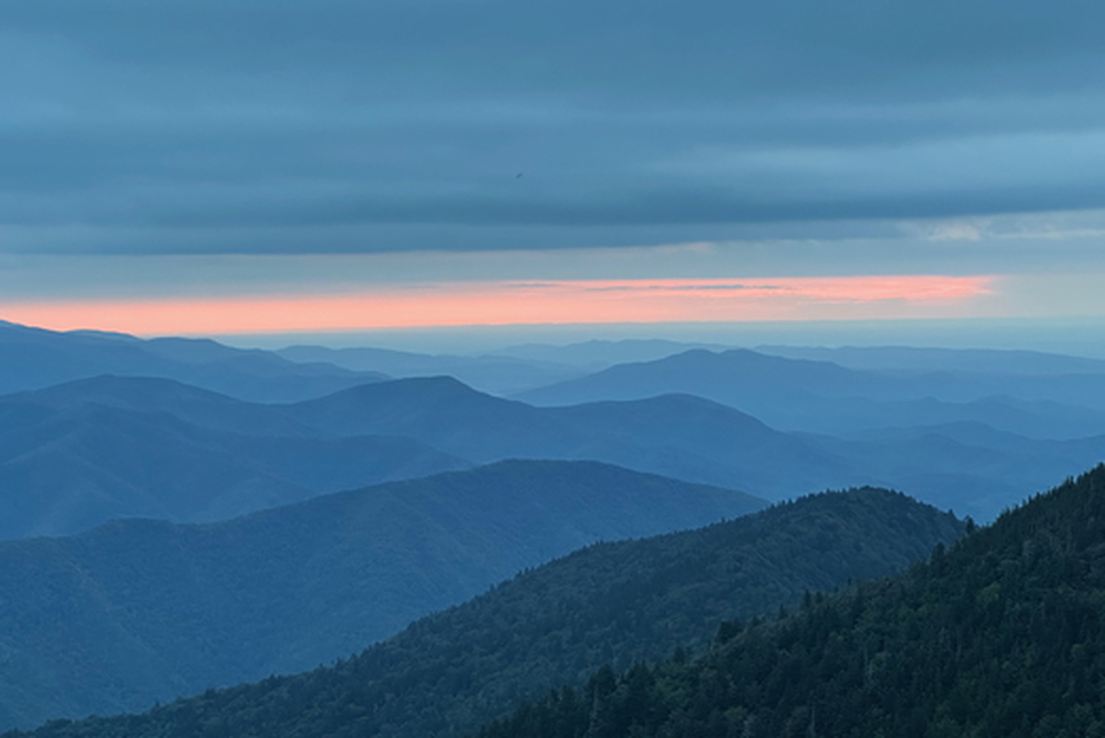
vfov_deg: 15.9
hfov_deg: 23.6
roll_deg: +0.9
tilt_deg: -3.0
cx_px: 520
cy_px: 420
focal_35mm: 86
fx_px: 2641
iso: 250
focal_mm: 9
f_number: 2.8
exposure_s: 1/60
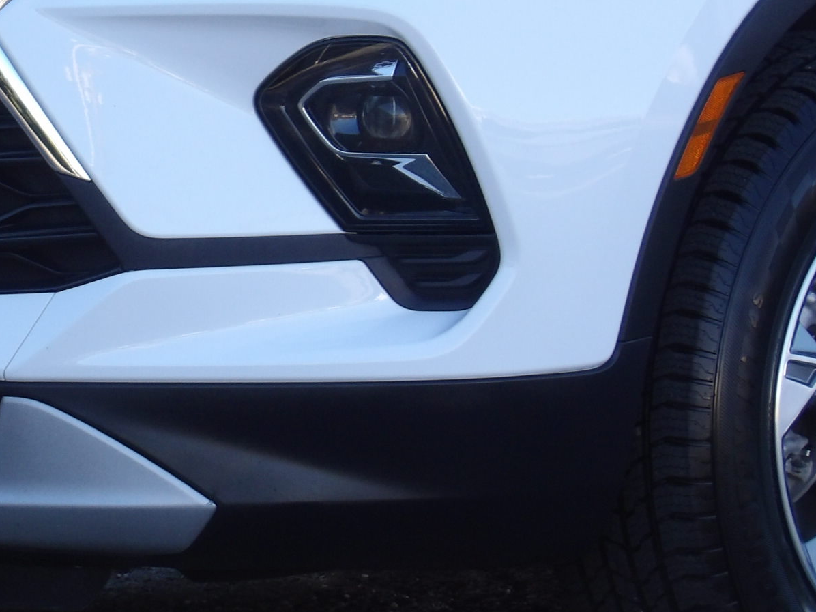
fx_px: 11339
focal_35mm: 481
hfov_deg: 4.1
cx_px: -36
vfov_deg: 3.1
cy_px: 166
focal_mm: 39.8
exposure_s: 1/100
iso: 117
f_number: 4.5
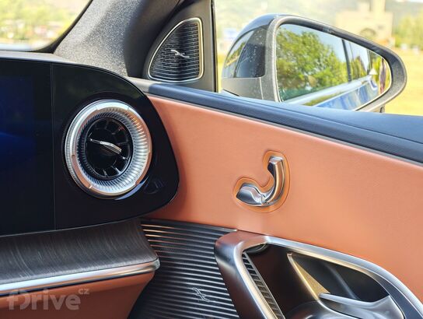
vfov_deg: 19.7
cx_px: 212
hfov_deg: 25.9
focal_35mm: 75
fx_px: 918
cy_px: 160
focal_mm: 19.9
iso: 50
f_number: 2.39
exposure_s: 1/100
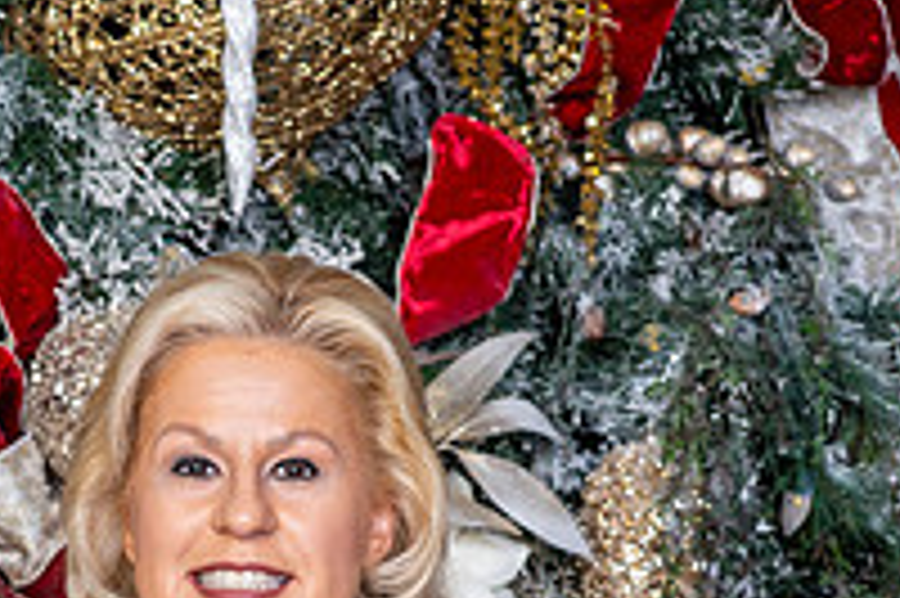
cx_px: -252
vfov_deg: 5.5
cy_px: 841
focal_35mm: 247
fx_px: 6170
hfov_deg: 8.2
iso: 400
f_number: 8
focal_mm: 85
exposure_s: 1/125
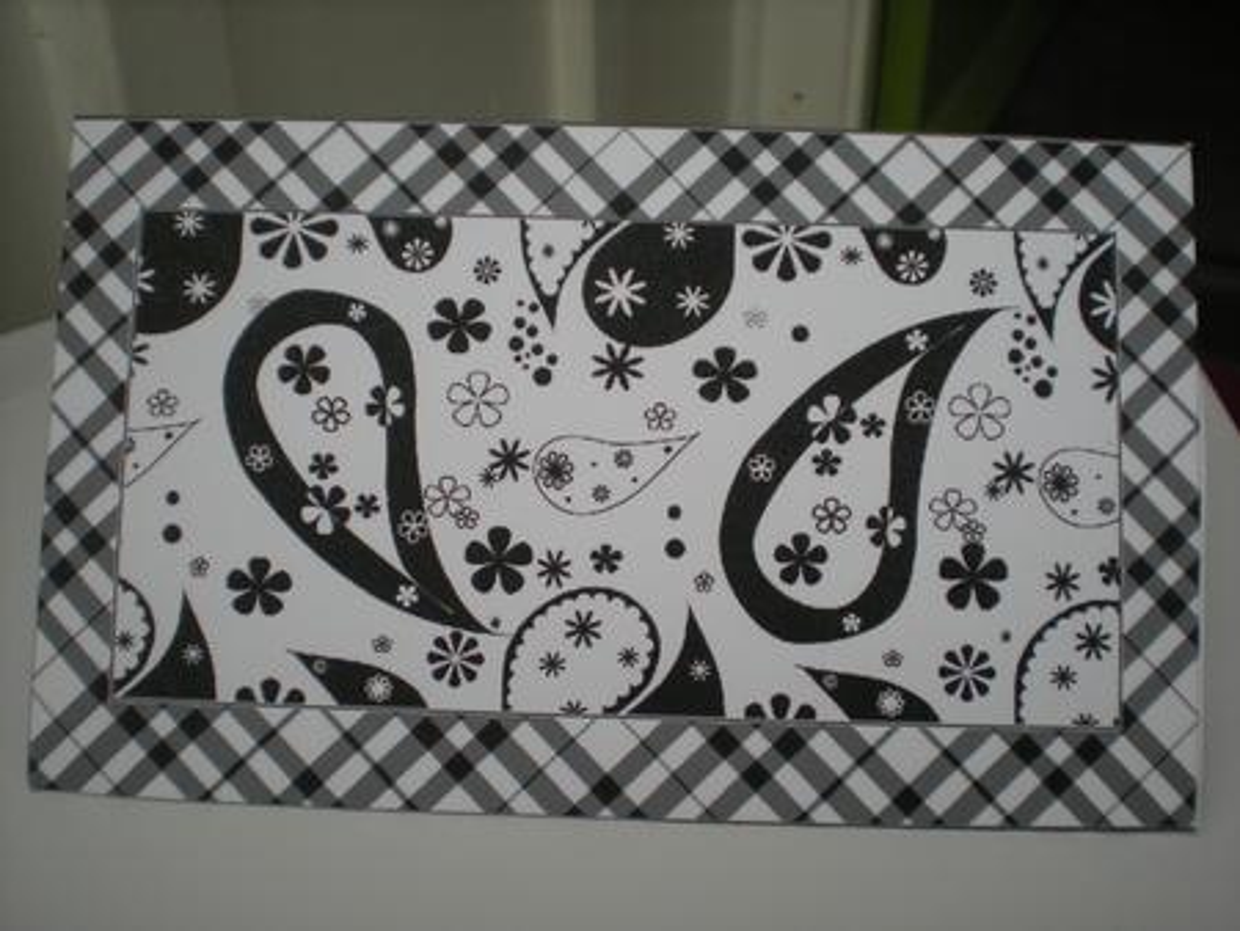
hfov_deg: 49.0
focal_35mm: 38
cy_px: 466
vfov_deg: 37.8
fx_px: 1362
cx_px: 620
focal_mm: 6.3
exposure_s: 1/264
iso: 64
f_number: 3.1
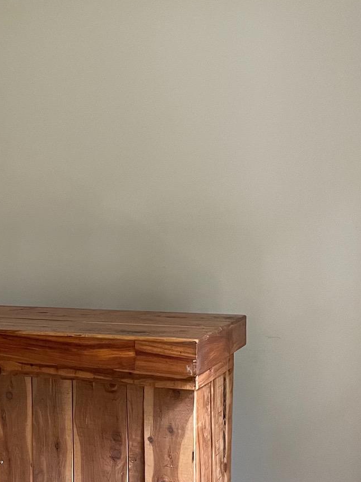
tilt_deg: -3.1
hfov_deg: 22.0
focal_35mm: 62
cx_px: -59
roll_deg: +1.0
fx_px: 862
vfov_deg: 31.2
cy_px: 272
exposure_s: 1/60
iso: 320
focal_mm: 4.2
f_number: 1.6
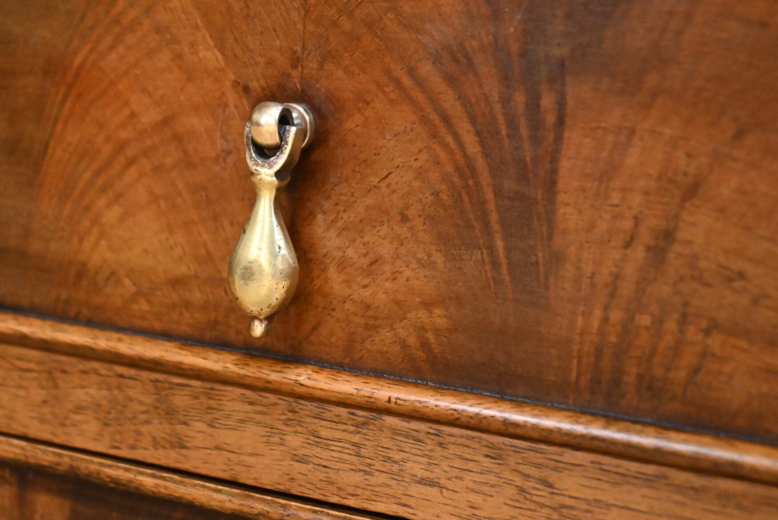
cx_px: 302
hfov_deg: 27.6
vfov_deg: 18.7
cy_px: 188
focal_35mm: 73
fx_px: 1578
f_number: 6.3
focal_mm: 50
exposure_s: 1/125
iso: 5000
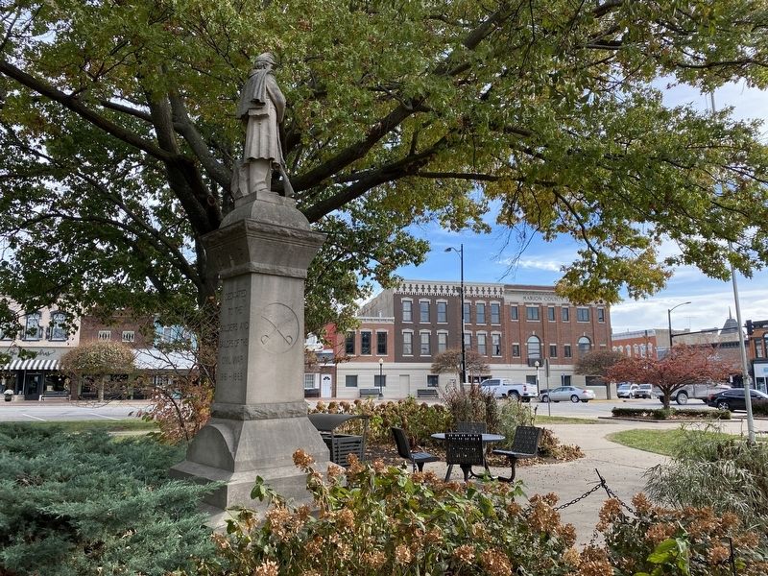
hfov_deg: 67.3
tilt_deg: +11.7
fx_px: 577
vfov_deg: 53.1
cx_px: 384
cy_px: 288
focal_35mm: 26
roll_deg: +0.5
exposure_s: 1/654
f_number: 1.8
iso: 32
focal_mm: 4.25
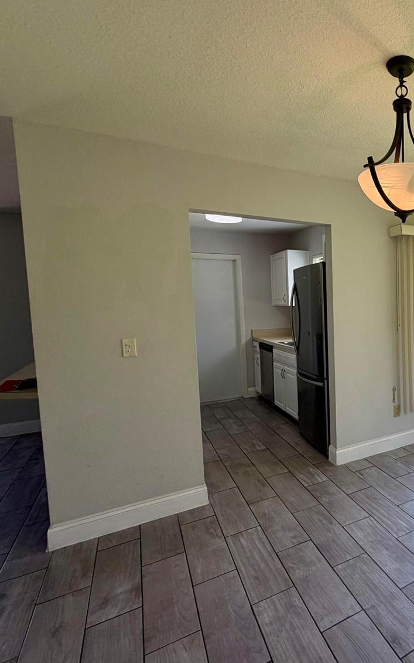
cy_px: 329
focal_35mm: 21
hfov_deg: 49.1
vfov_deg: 82.3
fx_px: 379
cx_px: 394
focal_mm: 2.22
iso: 50
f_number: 2.2
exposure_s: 1/120
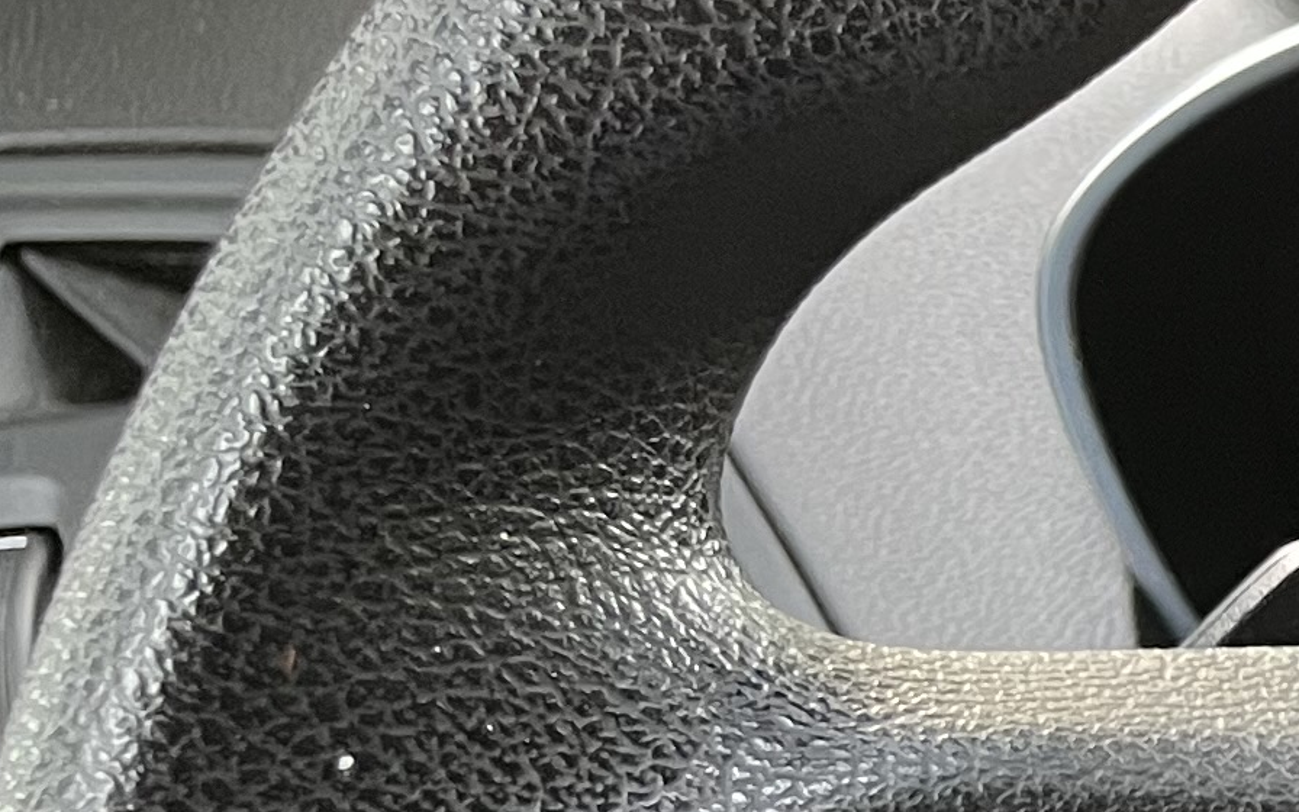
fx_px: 4390
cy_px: 816
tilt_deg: -27.1
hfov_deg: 13.4
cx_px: 2913
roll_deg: +3.2
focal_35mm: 124
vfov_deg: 10.5
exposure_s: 1/75
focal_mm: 5.1
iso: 125
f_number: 1.6
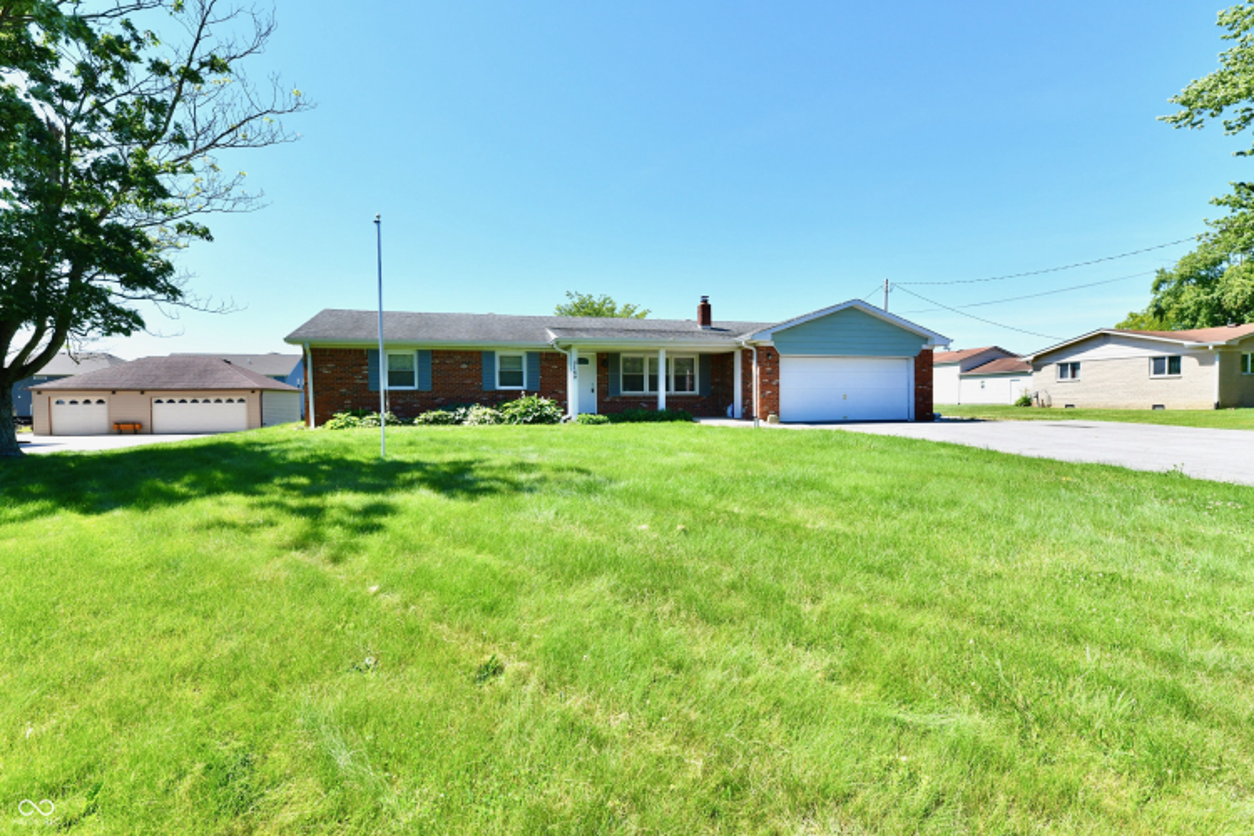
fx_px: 592
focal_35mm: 17
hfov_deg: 93.3
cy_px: 418
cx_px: 627
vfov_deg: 70.4
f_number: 10
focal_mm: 17
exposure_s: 1/400
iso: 640
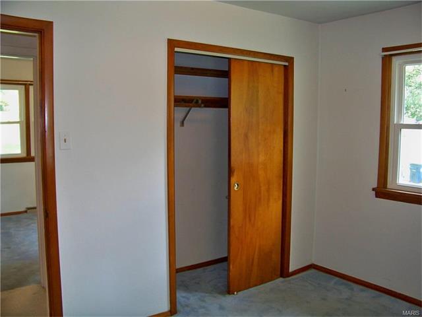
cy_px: 158
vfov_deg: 42.9
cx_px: 211
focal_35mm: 33
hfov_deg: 55.4
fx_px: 402
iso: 200
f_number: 2.8
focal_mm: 5.85
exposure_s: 1/30
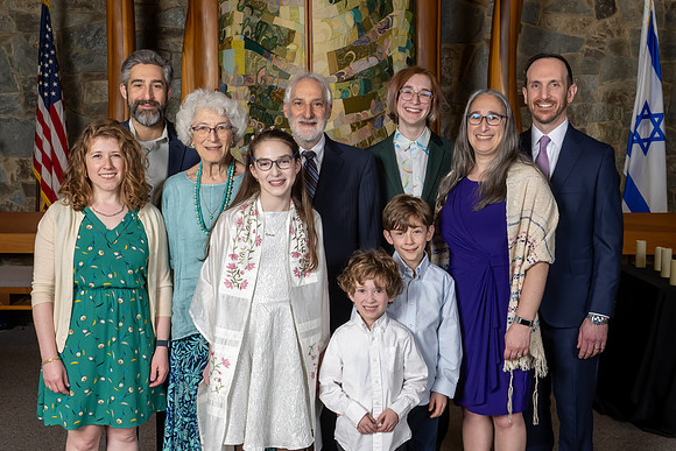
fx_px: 844
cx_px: 338
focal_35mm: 45
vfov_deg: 29.9
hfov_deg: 43.6
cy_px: 210
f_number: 9
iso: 500
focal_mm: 26
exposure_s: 1/200
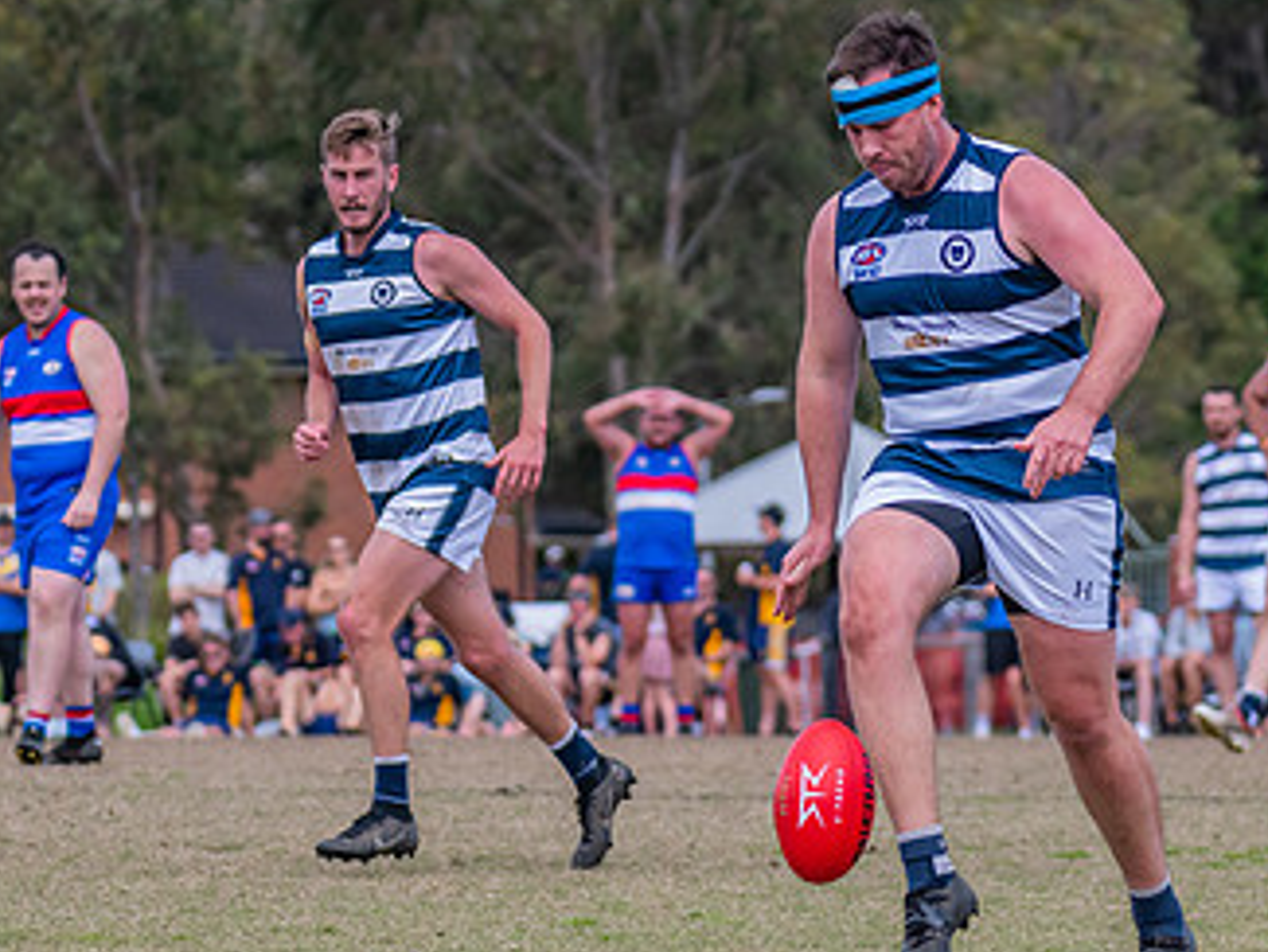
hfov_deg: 5.2
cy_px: 421
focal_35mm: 380
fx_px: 13925
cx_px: 952
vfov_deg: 3.9
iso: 800
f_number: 5.6
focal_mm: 170
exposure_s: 1/2000
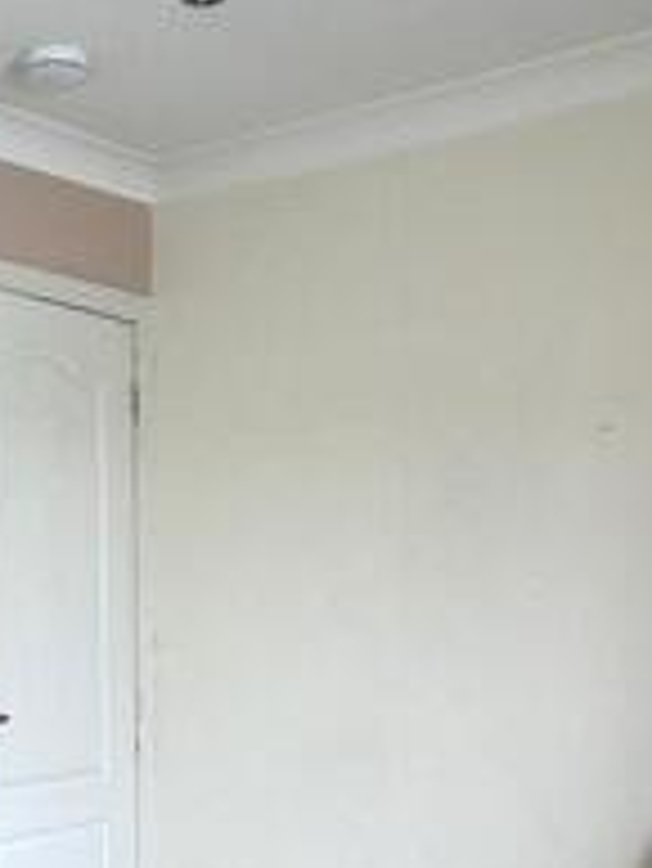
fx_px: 1455
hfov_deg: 25.0
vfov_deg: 30.9
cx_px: 184
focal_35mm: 58
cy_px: 859
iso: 40
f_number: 1.8
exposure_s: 1/33
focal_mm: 3.99
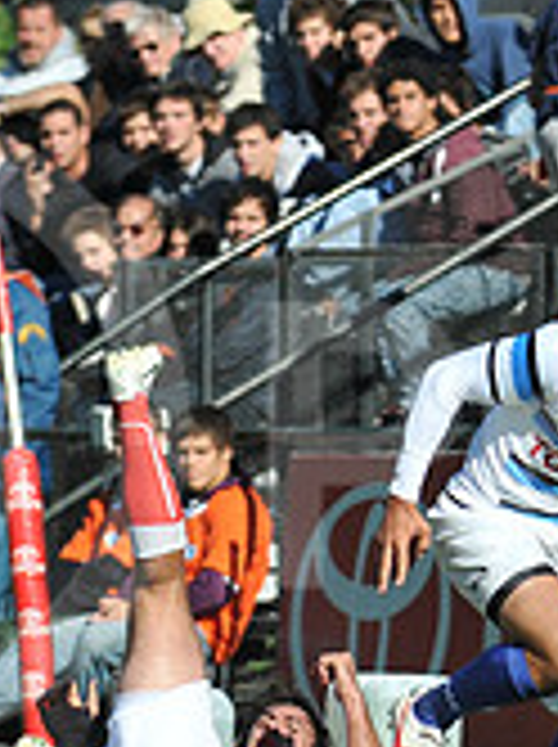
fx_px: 21721
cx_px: 630
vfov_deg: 2.0
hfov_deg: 1.5
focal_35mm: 1008
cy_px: 434
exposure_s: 1/2500
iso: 200
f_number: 3.5
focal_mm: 200
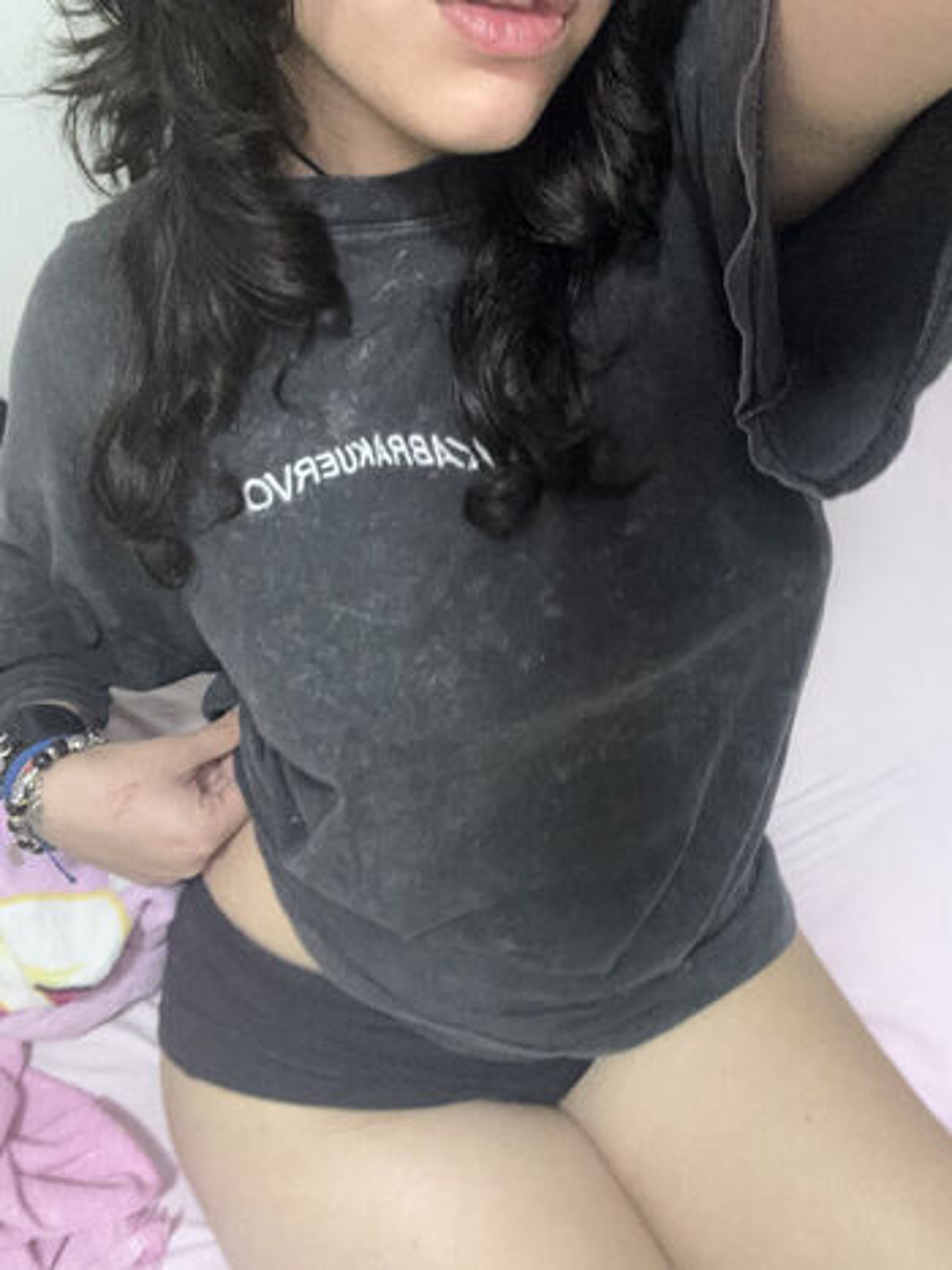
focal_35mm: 30
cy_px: 635
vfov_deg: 60.0
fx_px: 1101
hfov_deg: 46.8
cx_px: 476
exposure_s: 1/33
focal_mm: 2.69
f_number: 1.9
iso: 200
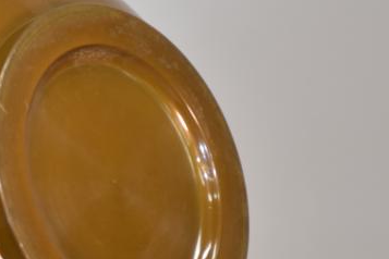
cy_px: 201
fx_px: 3933
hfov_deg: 5.6
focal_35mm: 364
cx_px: -93
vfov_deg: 3.8
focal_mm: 80
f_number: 5.3
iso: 400
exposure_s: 1/30
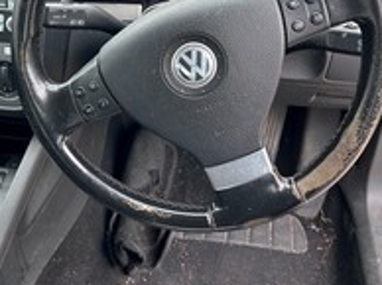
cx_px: 152
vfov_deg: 30.6
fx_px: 518
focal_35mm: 47
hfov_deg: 40.3
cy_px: 98
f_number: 1.5
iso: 64
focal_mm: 5.7
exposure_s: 1/121
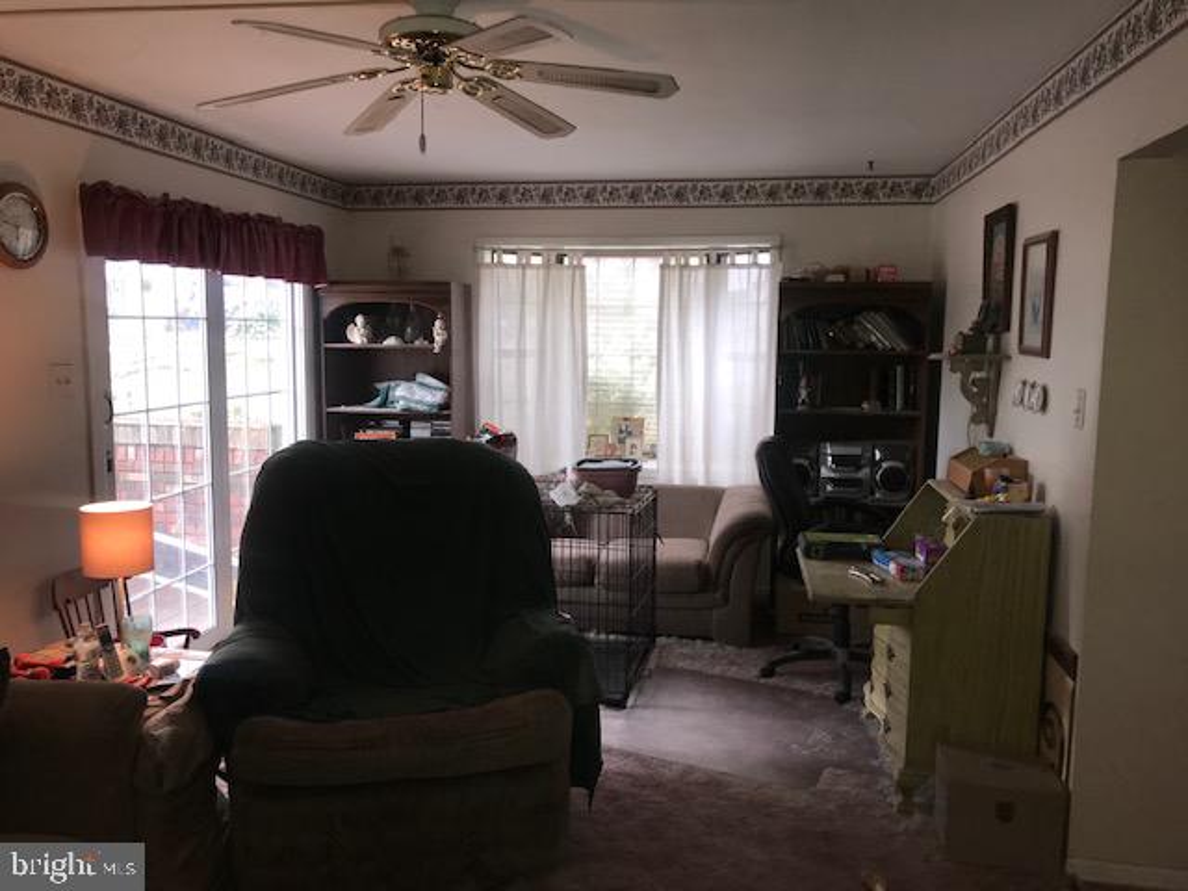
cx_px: 594
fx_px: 961
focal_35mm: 28
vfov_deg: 49.7
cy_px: 446
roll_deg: -0.4
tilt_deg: -6.3
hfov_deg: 63.4
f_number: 1.8
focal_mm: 3.99
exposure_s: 1/30
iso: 25
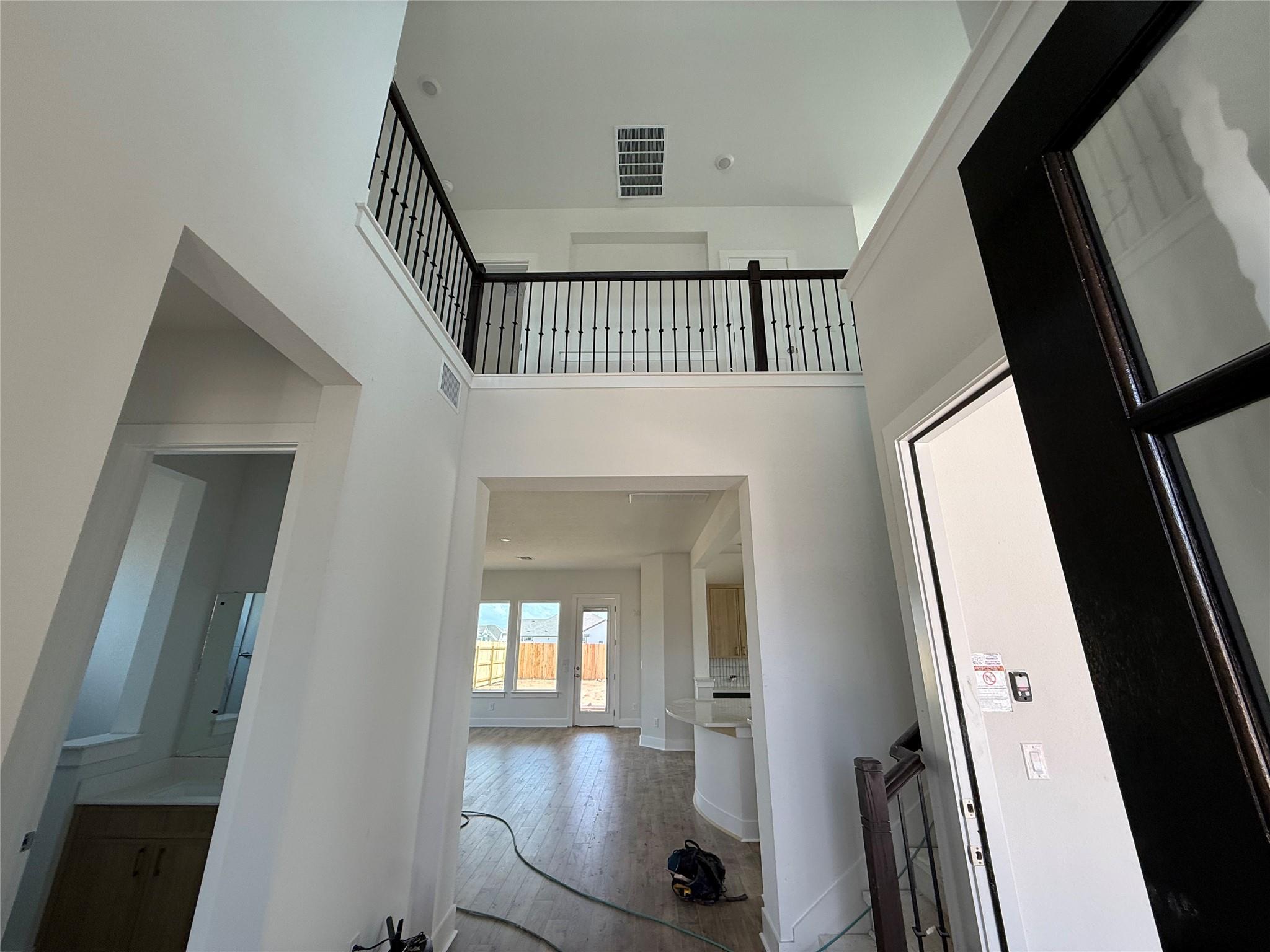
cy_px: 476
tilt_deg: +16.8
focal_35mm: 14
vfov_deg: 85.7
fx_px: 514
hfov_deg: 102.1
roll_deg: -0.5
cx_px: 635
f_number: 2.2
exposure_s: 1/147
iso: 64
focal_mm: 2.22
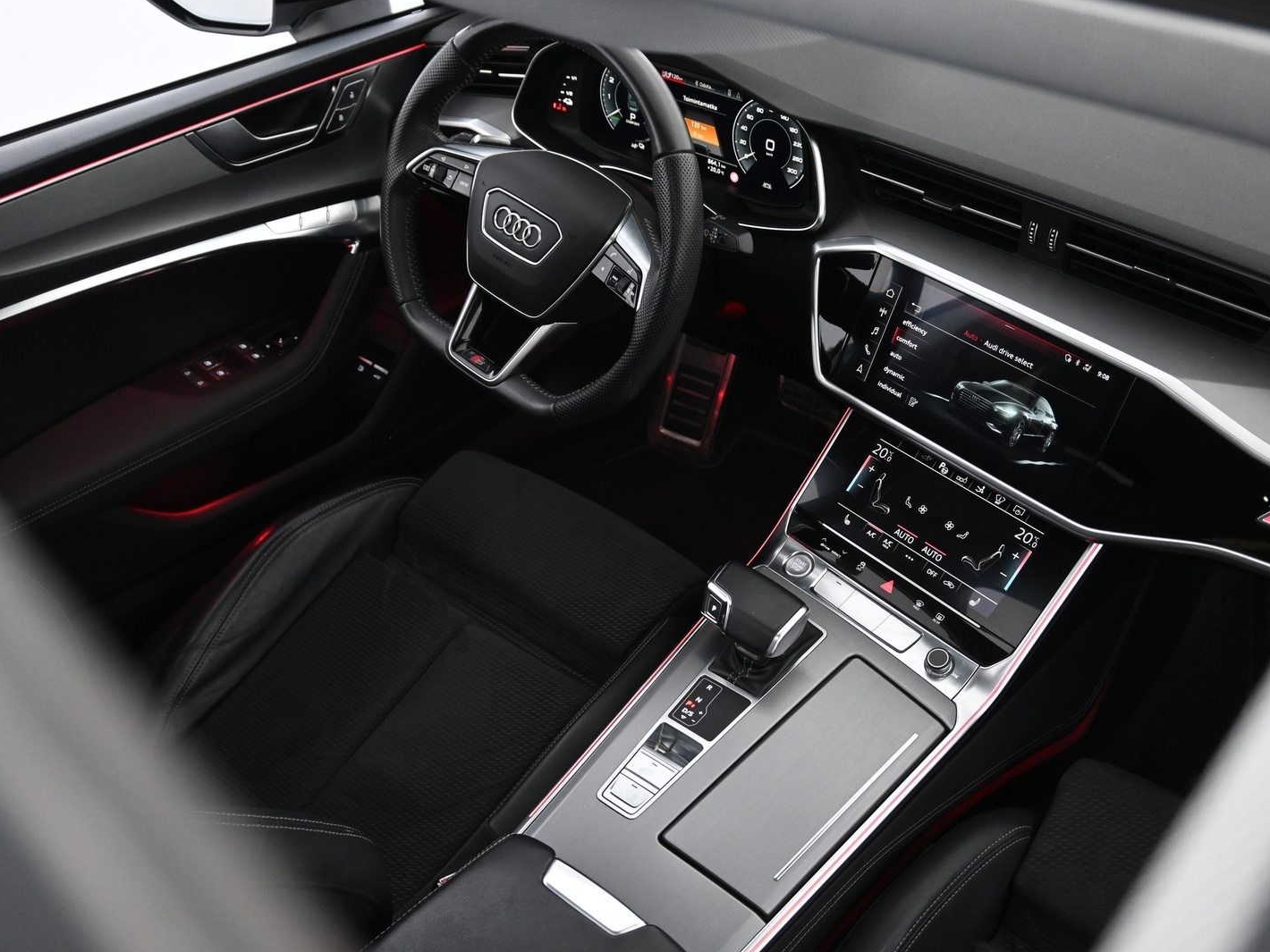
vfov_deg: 41.2
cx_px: 679
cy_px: 470
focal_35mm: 35
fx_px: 1268
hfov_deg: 53.2
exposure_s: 1/30
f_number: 4
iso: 1800
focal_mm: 21
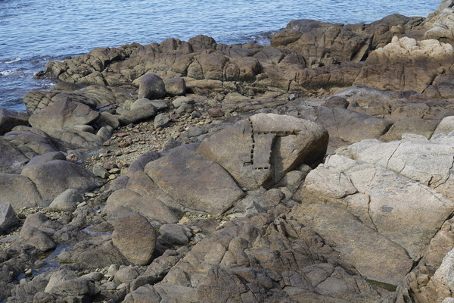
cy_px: 152
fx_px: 757
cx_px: 227
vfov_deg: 22.6
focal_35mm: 60
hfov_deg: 33.4
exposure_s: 1/125
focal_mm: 60
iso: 100
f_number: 8
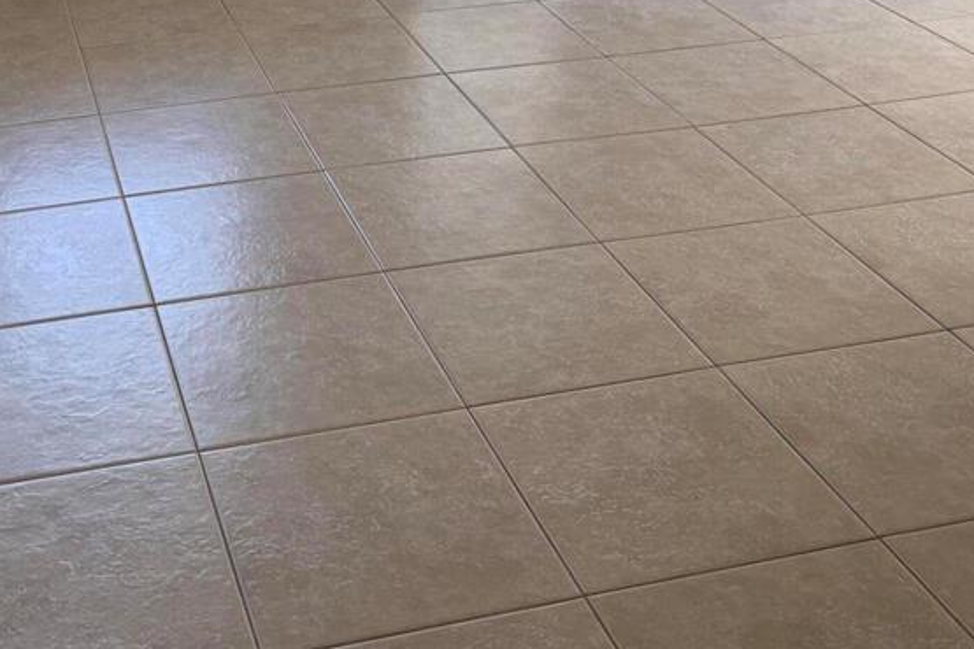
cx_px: 254
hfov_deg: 36.1
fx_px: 1461
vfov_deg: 22.6
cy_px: -175
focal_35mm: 54
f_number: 1.78
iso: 80
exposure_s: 1/159
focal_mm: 6.76
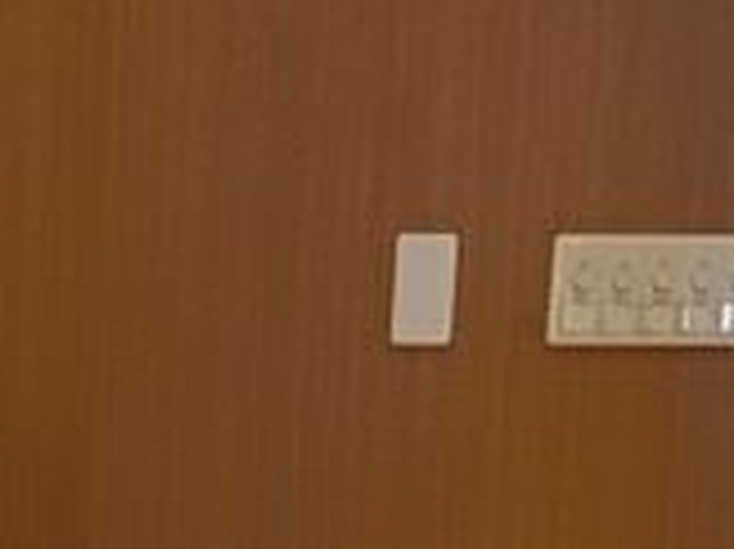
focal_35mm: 155
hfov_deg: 12.3
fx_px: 3284
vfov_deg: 8.9
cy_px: 1190
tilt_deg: -15.9
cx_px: -250
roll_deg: -1.5
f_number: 2.4
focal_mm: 3.3
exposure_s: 1/24
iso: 200
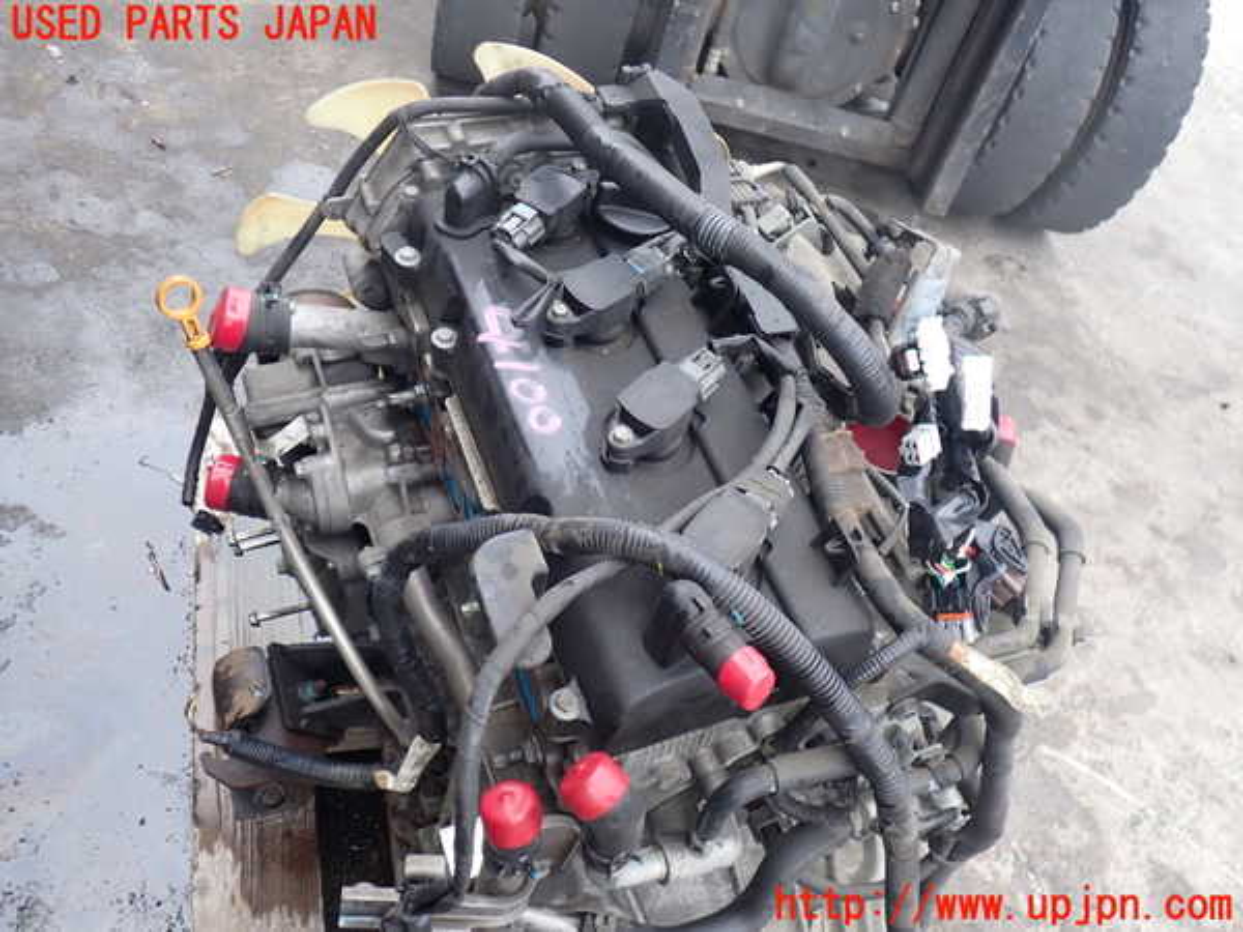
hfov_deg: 60.0
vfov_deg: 46.8
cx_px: 622
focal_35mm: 30
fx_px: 1077
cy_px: 466
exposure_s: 1/125
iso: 160
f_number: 2.3
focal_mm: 5.4
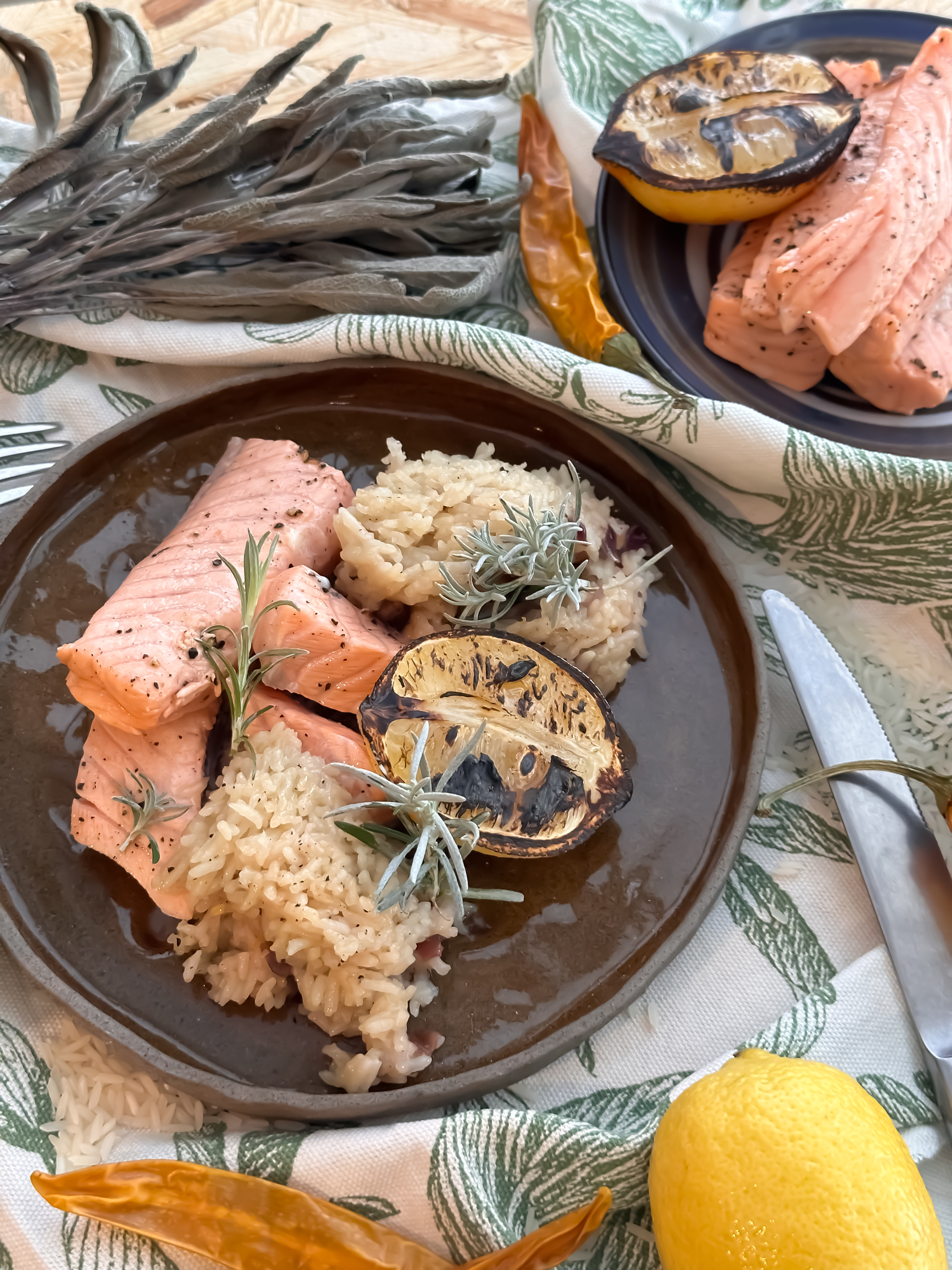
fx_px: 1760
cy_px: 635
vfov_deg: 39.7
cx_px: 476
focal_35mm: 48
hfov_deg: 30.3
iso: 200
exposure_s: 1/50
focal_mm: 6.86
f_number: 1.78
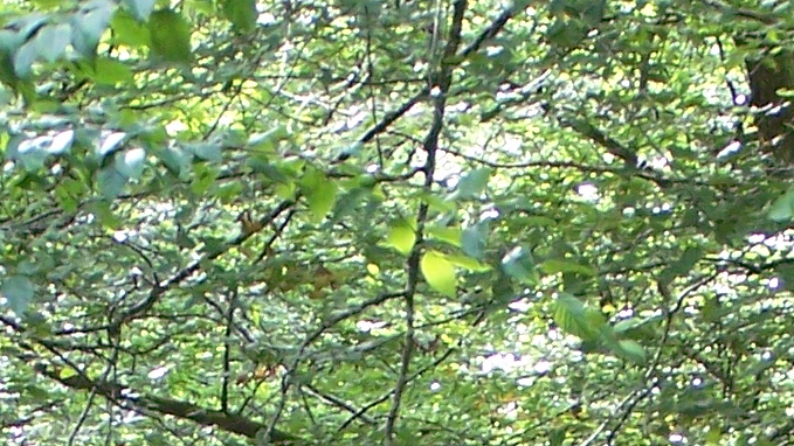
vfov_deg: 3.5
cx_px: 476
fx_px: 7180
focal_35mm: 341
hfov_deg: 6.3
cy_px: 1303
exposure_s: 1/30
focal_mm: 12.4
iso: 160
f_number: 3.2
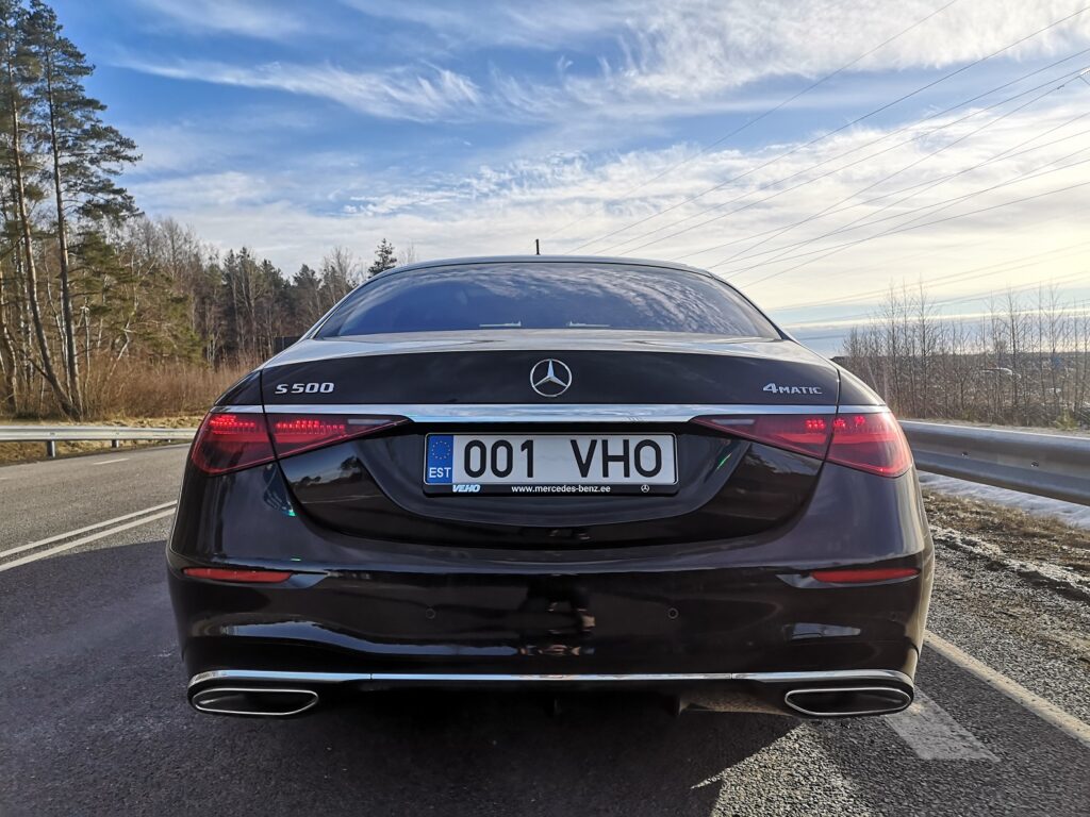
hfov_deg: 65.3
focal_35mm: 27
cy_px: 408
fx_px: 850
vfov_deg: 51.4
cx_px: 545
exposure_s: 1/1511
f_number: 1.8
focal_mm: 3.95
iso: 50
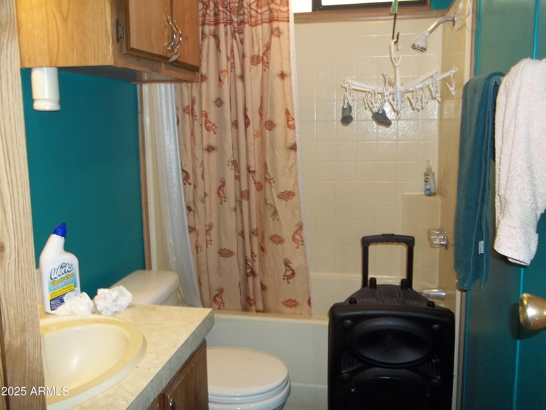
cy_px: 205
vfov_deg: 44.2
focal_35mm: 32
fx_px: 505
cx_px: 273
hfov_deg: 56.8
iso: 160
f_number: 2.9
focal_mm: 5.7
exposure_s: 1/30
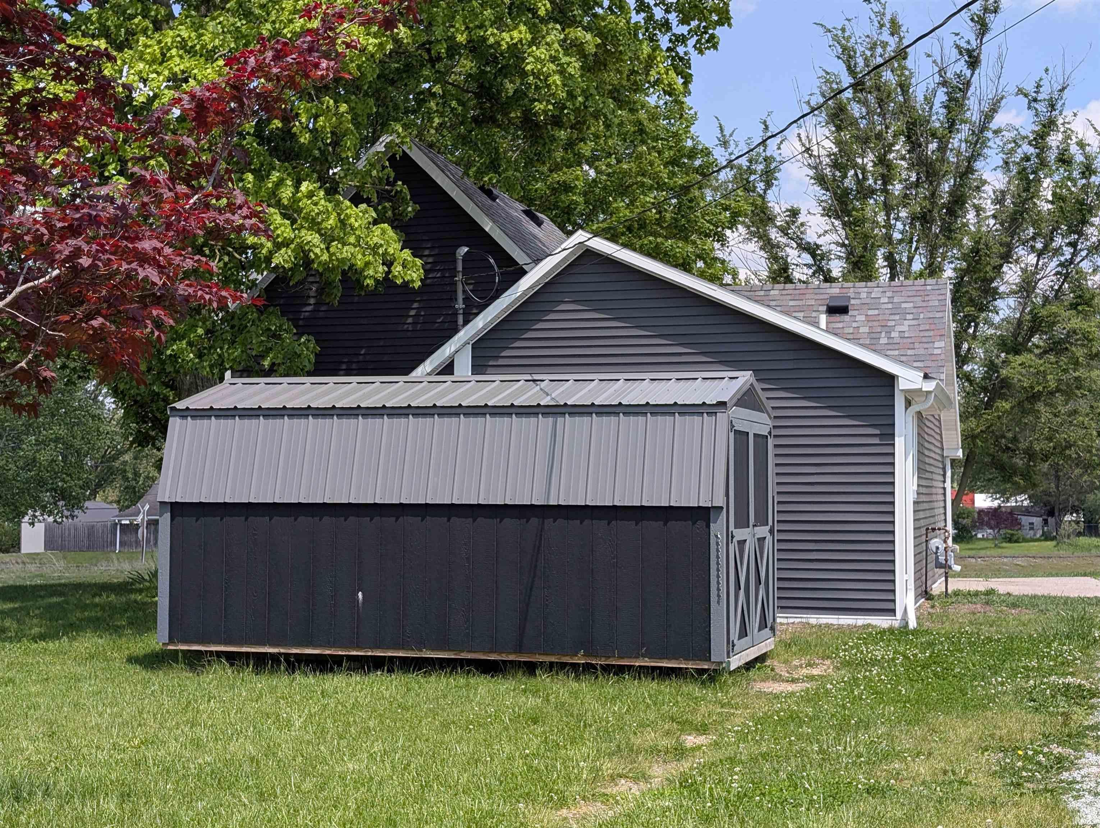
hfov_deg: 38.9
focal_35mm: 49
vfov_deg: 29.7
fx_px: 1559
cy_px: 414
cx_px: 550
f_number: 1.68
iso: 20
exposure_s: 1/869
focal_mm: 6.9
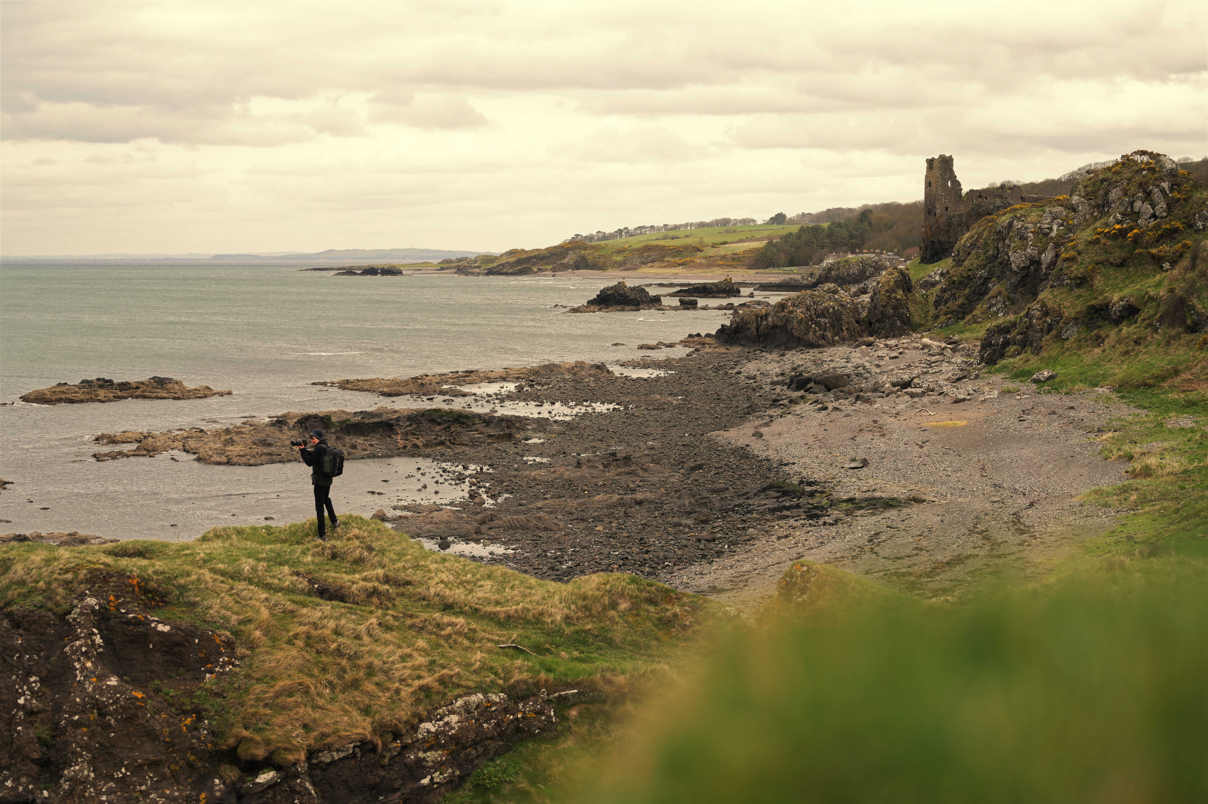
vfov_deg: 27.0
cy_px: 402
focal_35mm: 50
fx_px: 1677
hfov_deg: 39.6
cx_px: 604
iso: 79
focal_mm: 50
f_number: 2.8
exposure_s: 1/640
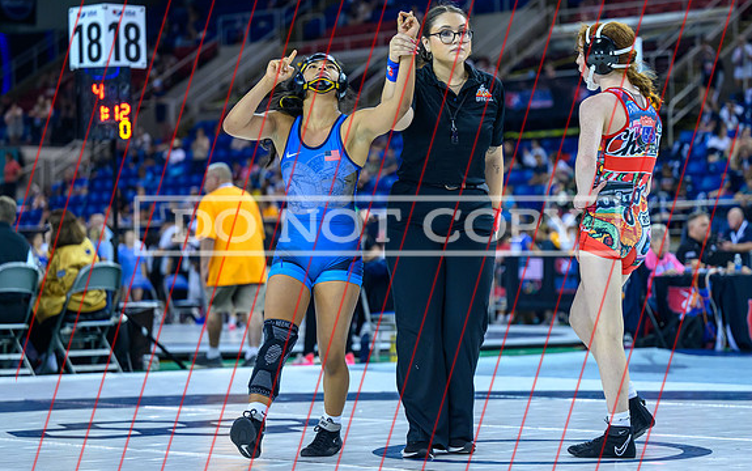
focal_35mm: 106
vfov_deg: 12.4
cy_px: 220
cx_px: 457
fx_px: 2173
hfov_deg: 19.6
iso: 2000
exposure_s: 1/640
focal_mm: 84
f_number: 2.8
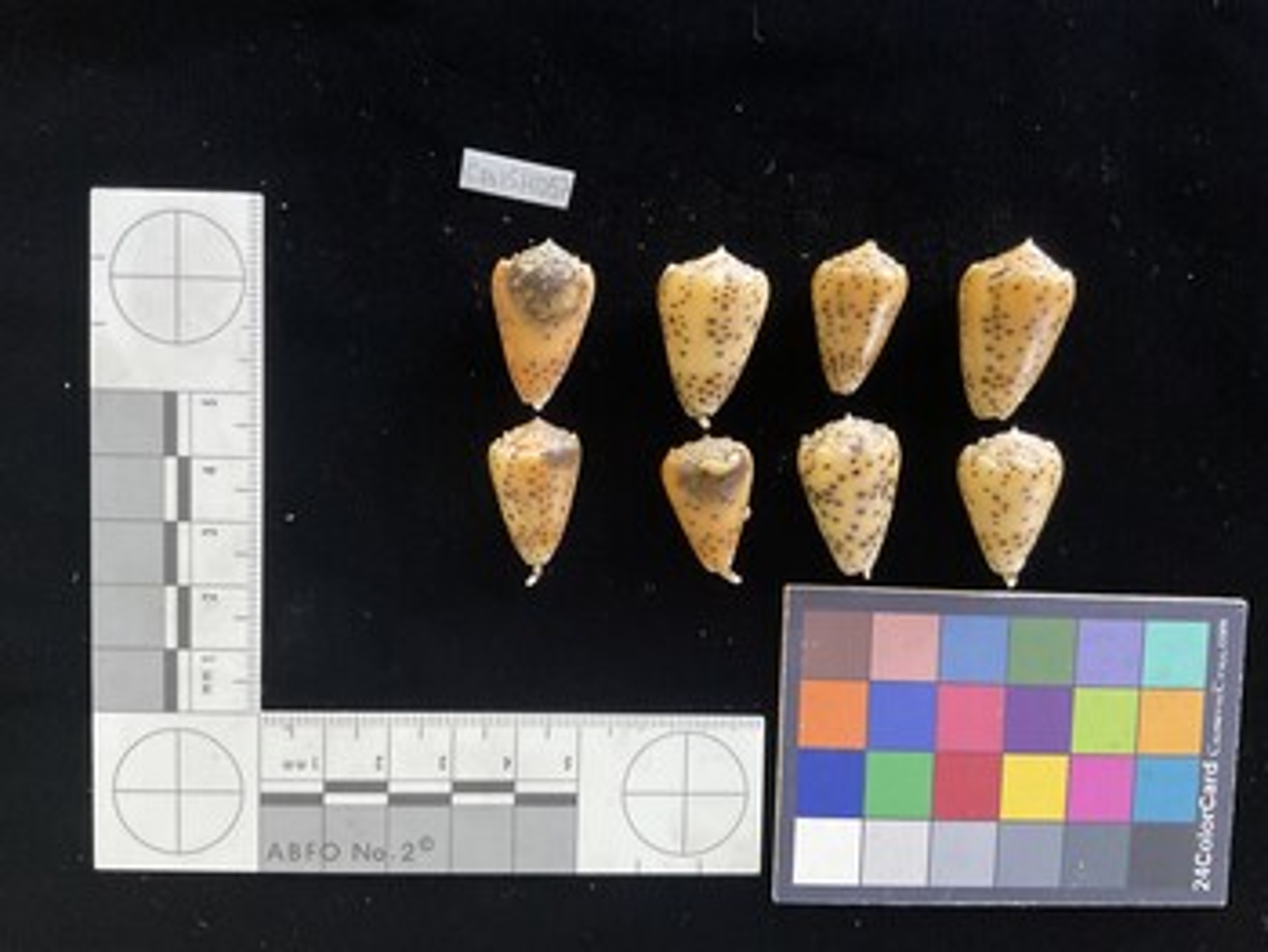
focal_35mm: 29
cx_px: 634
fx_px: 1063
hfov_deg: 61.6
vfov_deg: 48.3
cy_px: 476
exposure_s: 1/60
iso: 250
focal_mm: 3
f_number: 1.8
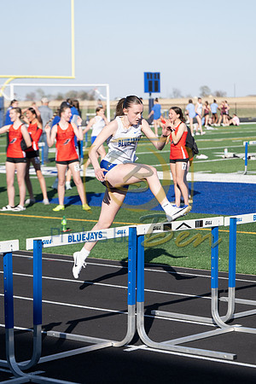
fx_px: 1120
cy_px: 192
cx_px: 128
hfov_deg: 13.0
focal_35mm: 105
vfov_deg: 19.5
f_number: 3.2
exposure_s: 1/1250
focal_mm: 70
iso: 100
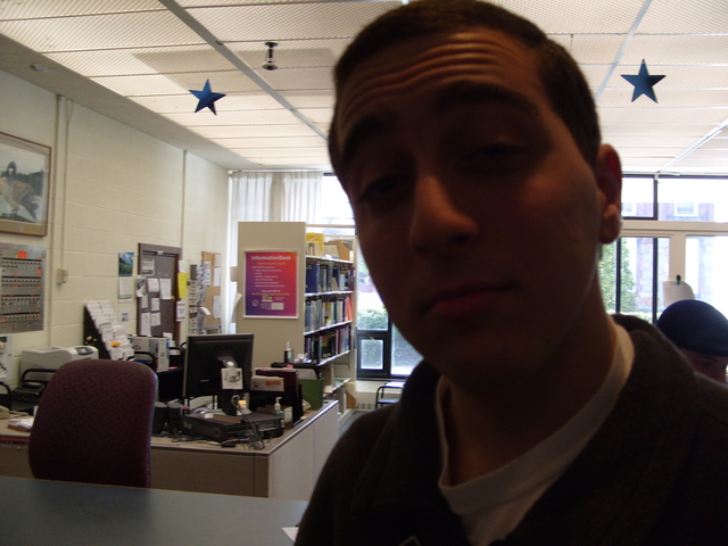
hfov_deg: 52.6
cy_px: 273
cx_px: 364
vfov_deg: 40.7
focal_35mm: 35
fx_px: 736
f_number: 2.8
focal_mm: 7.8
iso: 160
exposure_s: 1/45
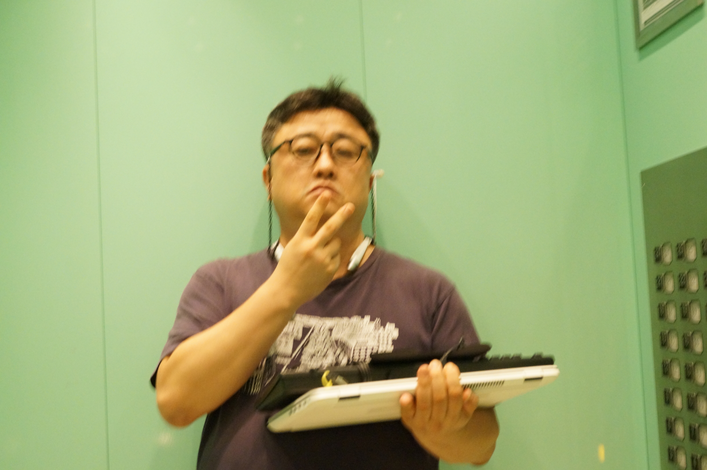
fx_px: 883
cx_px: 354
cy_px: 235
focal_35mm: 45
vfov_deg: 29.8
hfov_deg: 43.6
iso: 3200
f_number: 4.5
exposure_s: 1/13
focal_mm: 30
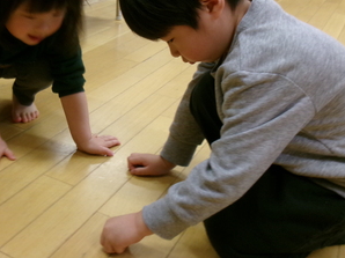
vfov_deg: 30.5
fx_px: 468
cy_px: 76
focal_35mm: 47
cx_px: 94
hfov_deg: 39.6
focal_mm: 5.1
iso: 261
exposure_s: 1/34
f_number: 3.9
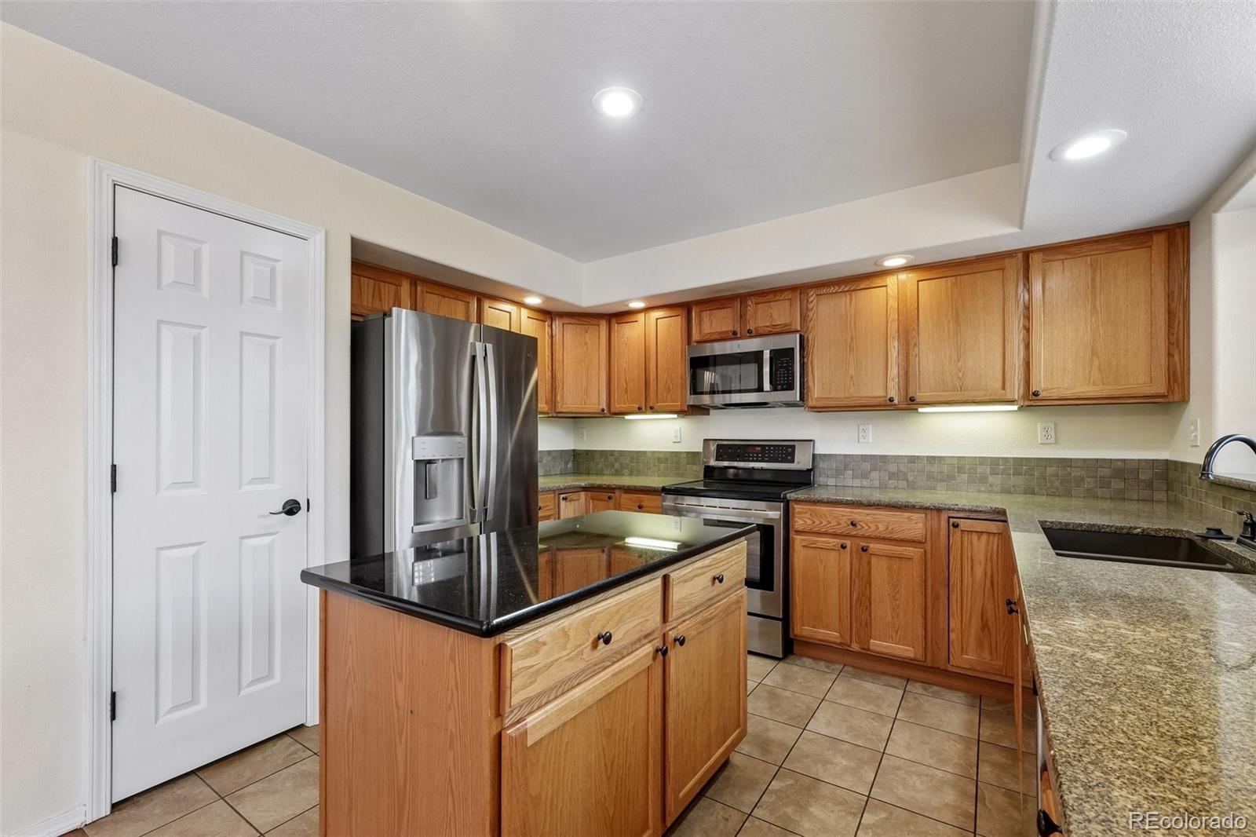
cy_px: 418
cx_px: 628
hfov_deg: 97.6
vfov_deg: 74.6
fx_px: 549
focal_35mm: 16
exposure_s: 1/30
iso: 800
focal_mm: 10.5
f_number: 8
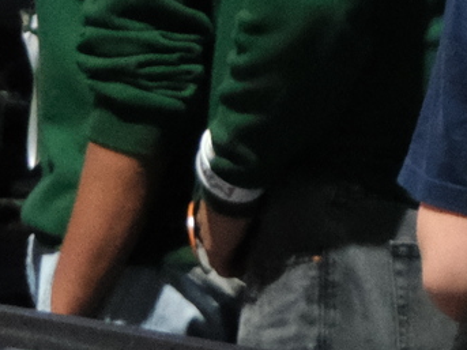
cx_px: 1323
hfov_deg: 5.0
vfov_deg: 3.9
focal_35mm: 381
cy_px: -48
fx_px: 5138
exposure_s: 1/140
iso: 6400
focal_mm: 45
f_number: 5.6
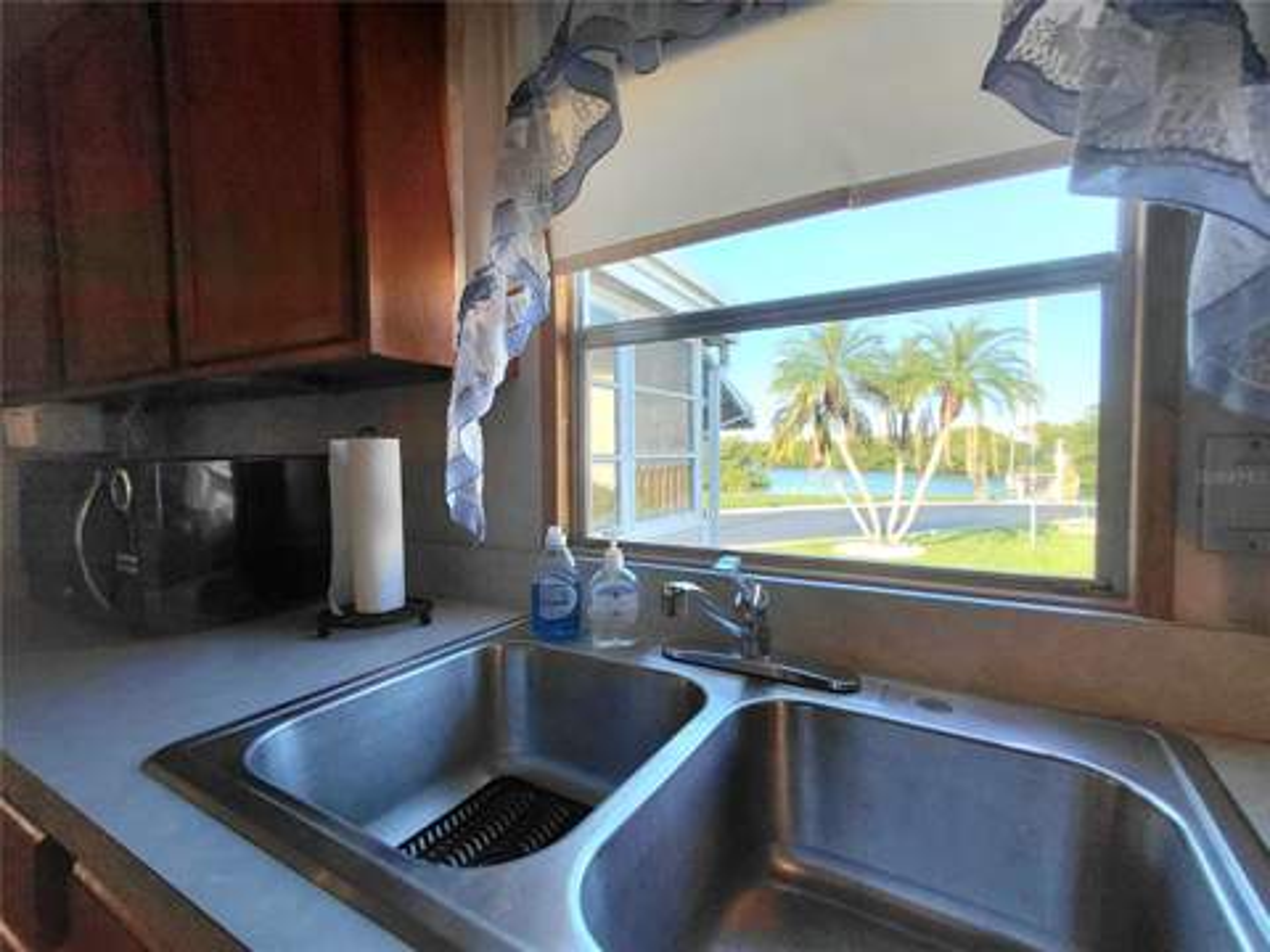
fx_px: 587
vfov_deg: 78.1
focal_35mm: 16
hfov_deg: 94.5
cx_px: 635
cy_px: 476
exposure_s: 1/175
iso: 40
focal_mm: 1.64
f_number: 2.2
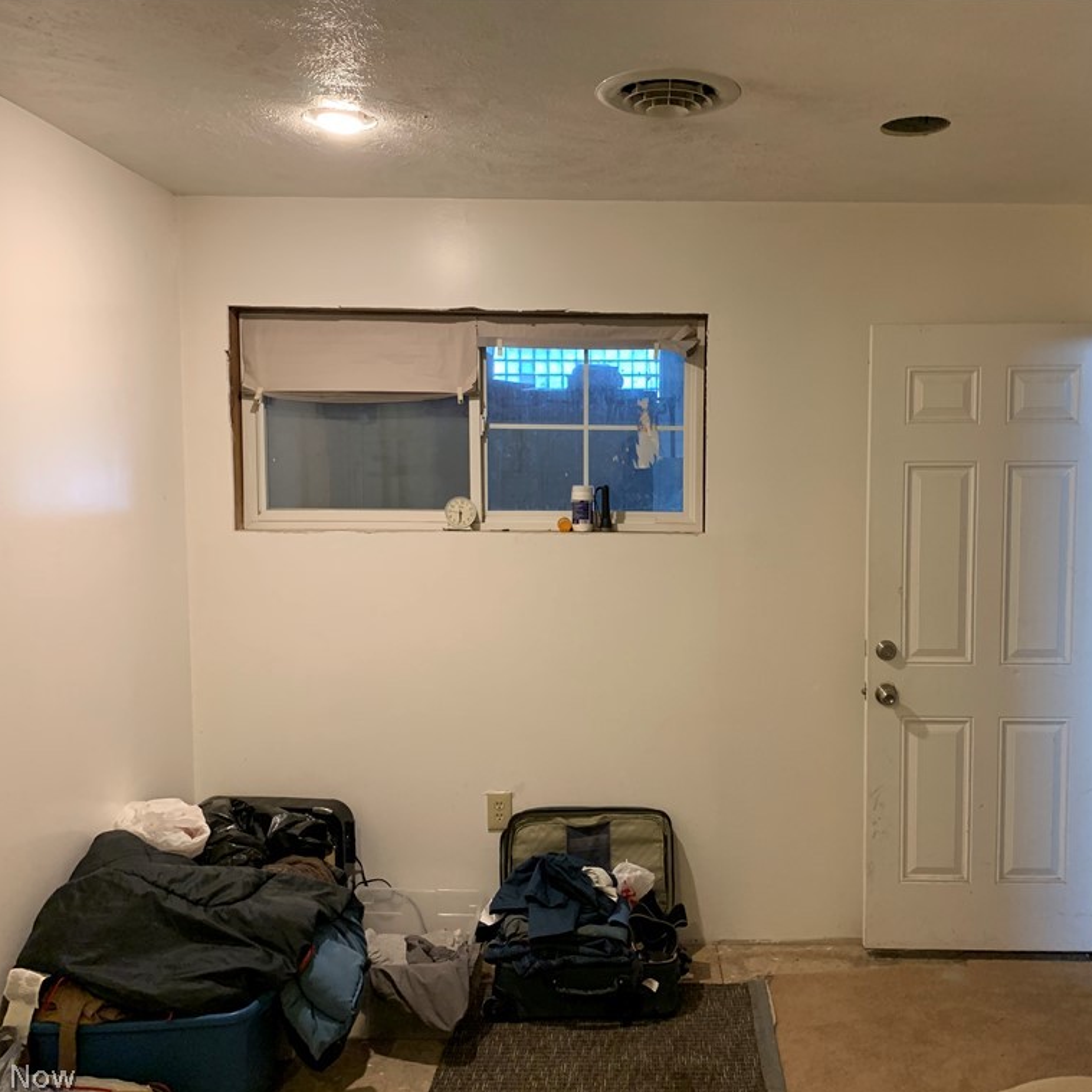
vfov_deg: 52.5
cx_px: 663
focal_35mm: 31
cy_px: 548
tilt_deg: -4.6
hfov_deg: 52.1
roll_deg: -0.4
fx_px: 1106
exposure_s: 1/60
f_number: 1.8
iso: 200
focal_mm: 4.25
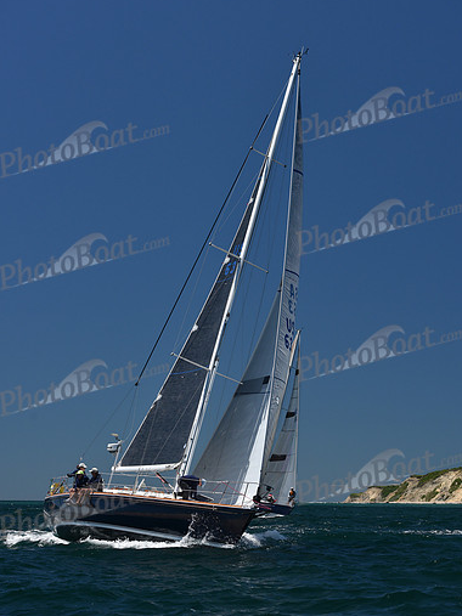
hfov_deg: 19.1
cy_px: 305
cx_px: 233
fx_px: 1371
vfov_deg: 25.3
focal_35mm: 77
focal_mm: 70
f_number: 5.6
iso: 250
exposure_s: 1/800
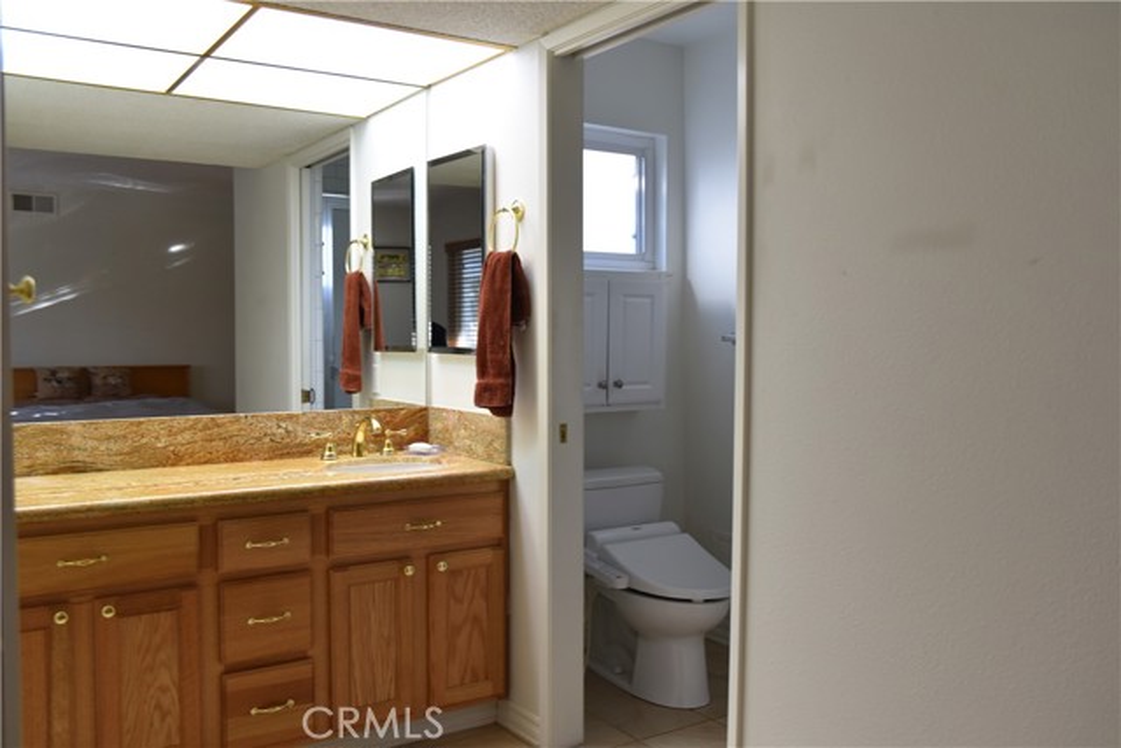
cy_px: 374
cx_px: 560
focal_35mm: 32
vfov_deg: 41.1
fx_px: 997
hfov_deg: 58.7
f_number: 4
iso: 800
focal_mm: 32
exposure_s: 1/60
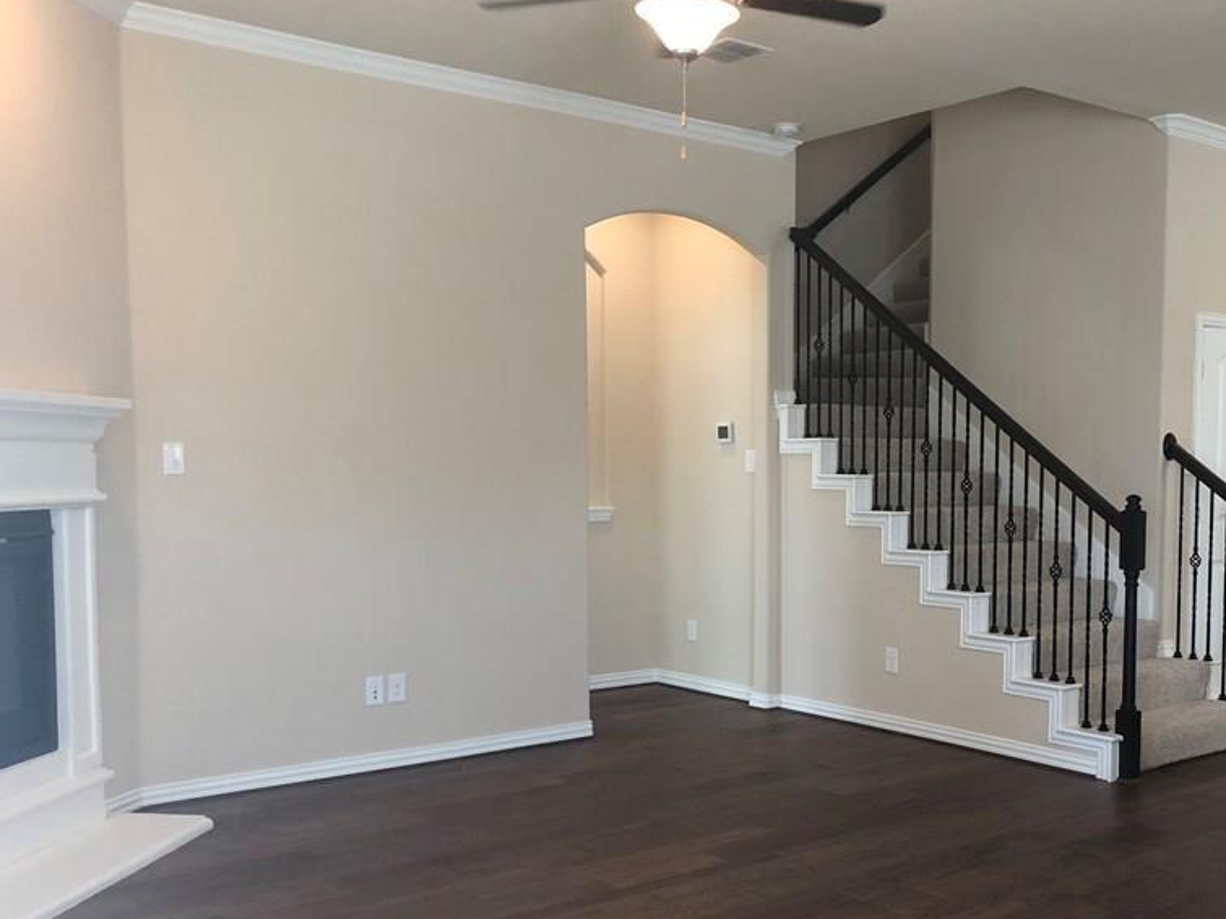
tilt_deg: -3.8
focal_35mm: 38
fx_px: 1346
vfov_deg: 37.5
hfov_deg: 48.7
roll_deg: +1.2
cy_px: 567
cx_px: 740
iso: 40
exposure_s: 1/30
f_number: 1.8
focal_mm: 4
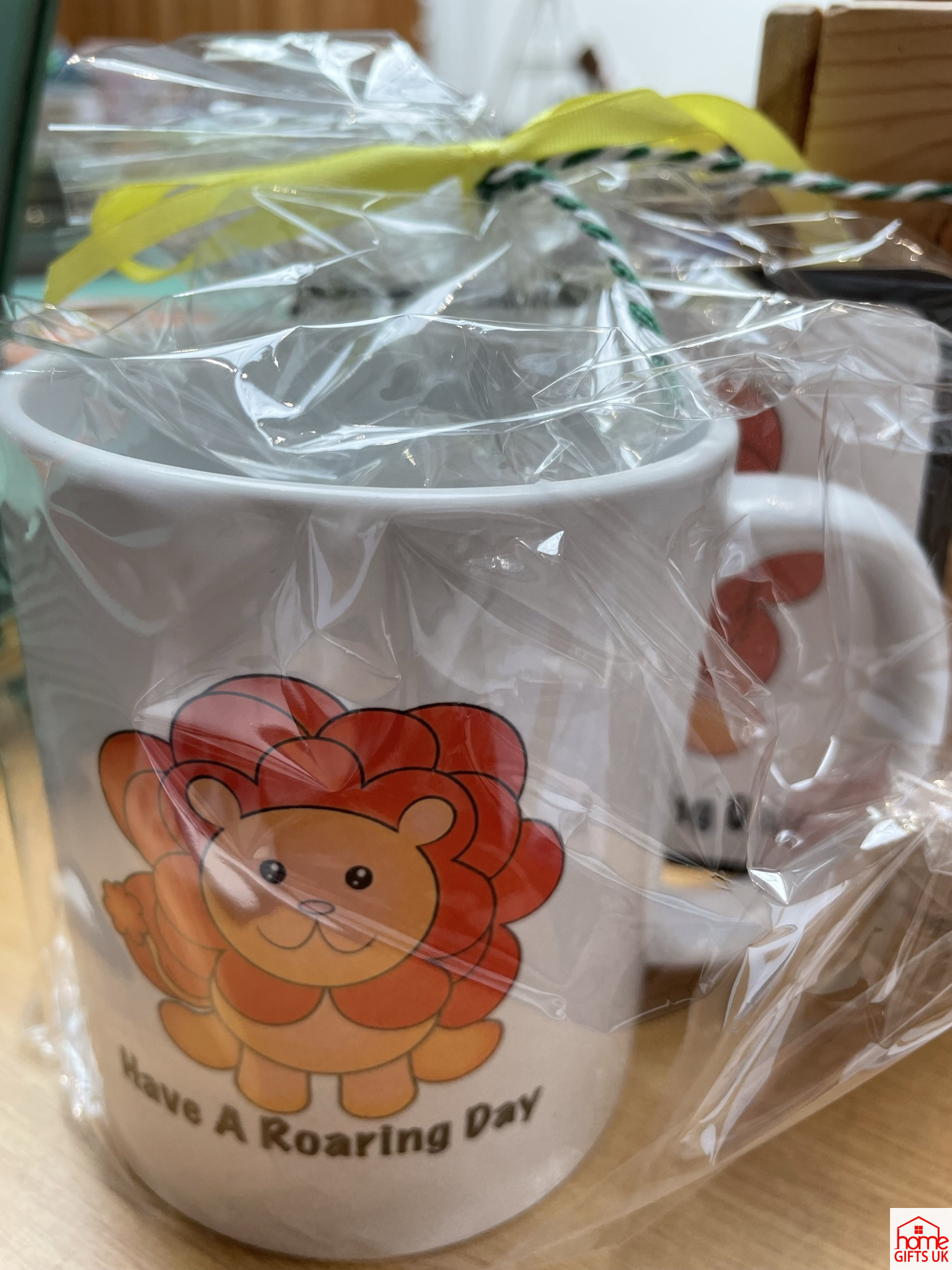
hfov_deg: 53.1
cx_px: 476
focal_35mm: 26
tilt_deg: -25.9
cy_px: 635
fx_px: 953
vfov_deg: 67.3
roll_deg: -3.8
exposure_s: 1/100
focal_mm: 4.2
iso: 64
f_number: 1.6
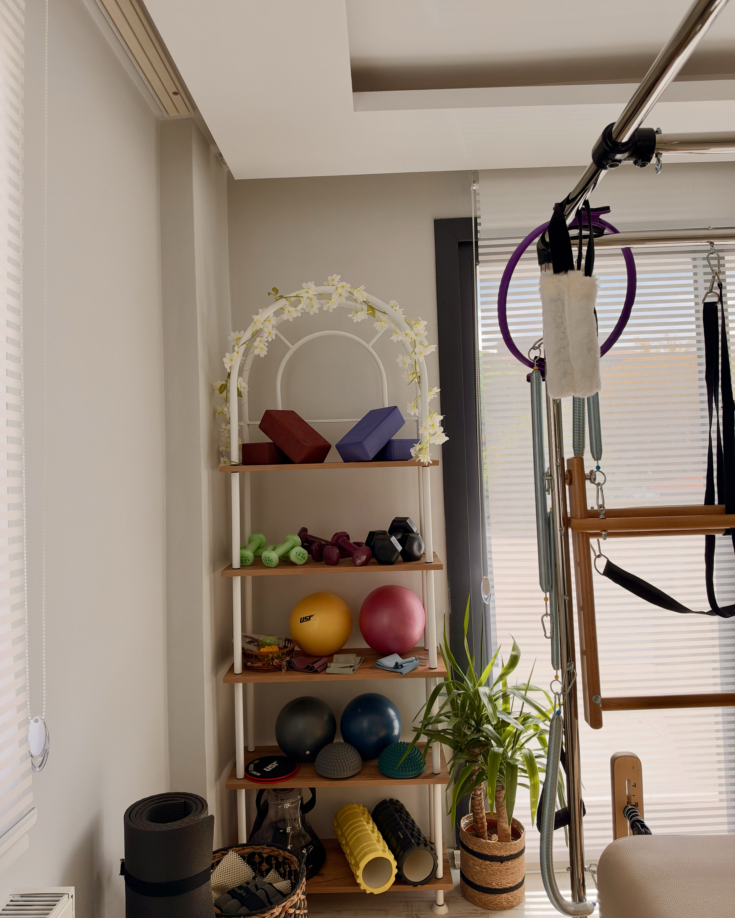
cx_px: 368
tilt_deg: +2.9
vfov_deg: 68.0
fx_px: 680
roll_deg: +1.9
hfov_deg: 56.8
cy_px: 432
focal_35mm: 25
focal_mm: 6.93
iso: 100
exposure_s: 1/620
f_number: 1.8
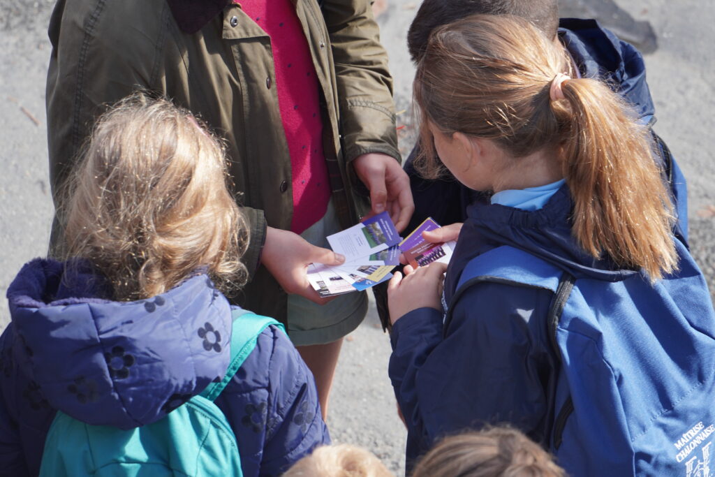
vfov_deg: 4.6
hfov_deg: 6.9
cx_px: 358
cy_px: 238
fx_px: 5959
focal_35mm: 300
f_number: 6.3
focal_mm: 200
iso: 125
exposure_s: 1/90
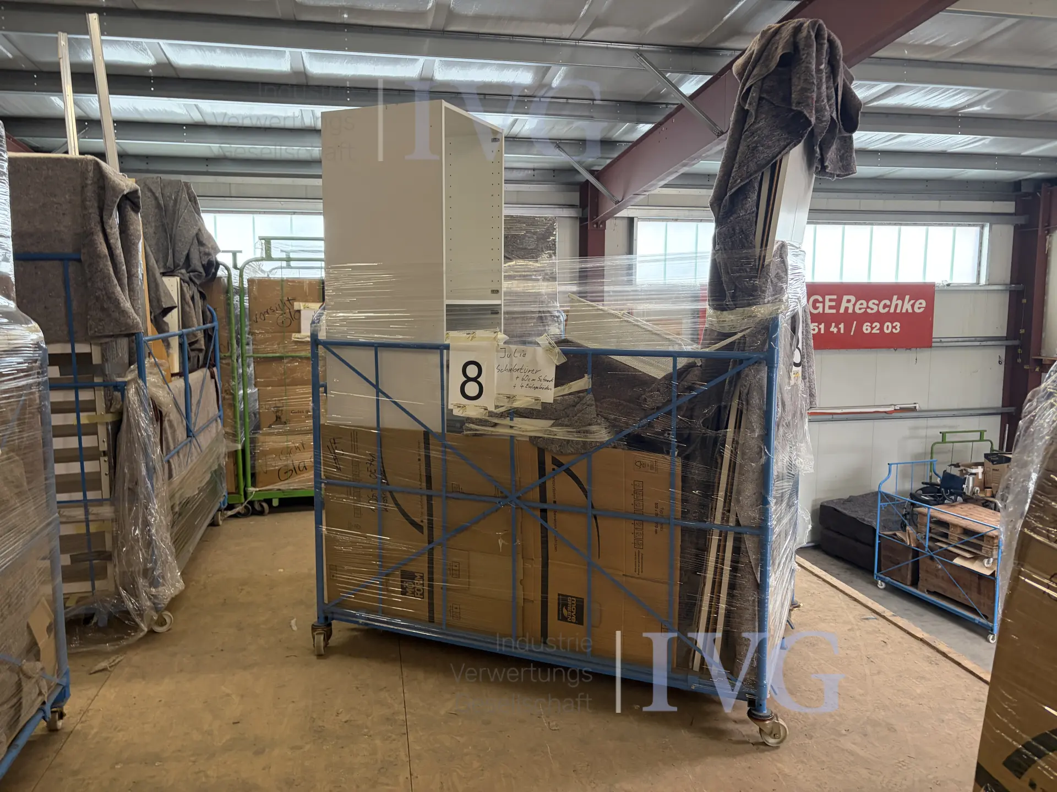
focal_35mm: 26
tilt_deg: -2.7
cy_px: 396
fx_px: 794
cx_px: 528
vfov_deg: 53.1
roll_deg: +1.7
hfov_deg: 67.3
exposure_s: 1/50
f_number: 1.6
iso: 160
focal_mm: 5.96
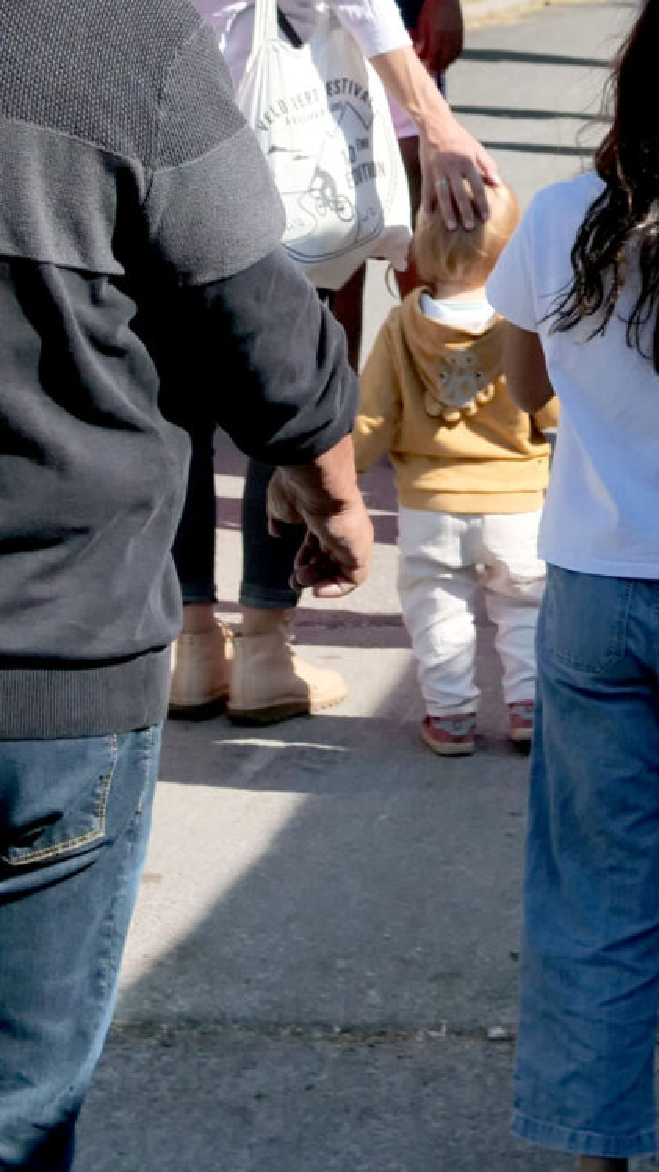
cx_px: 645
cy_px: -216
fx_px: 4631
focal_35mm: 149
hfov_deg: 8.1
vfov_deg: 14.0
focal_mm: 20
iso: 200
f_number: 4
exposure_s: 1/2500
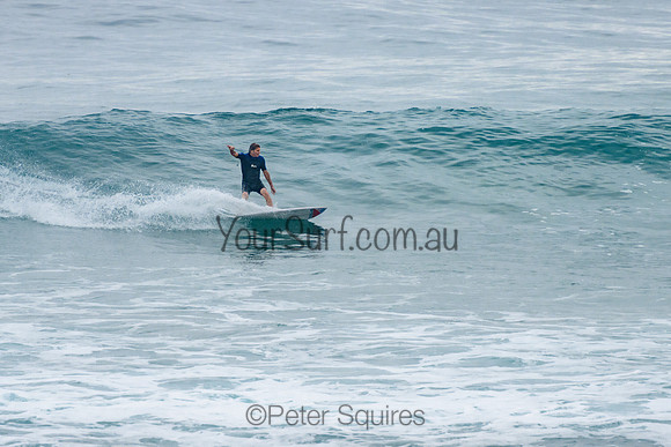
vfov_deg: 2.5
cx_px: 313
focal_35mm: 549
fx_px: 10243
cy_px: 156
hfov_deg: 3.8
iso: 500
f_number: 5.6
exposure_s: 1/1250
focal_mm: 400
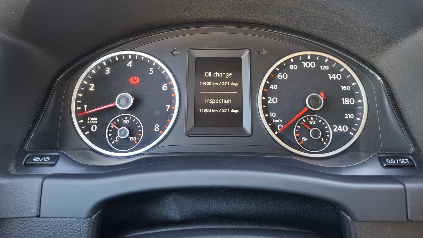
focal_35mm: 26
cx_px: 215
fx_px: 292
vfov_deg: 43.9
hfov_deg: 71.9
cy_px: 83
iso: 250
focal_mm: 5.54
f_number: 1.8
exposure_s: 1/50
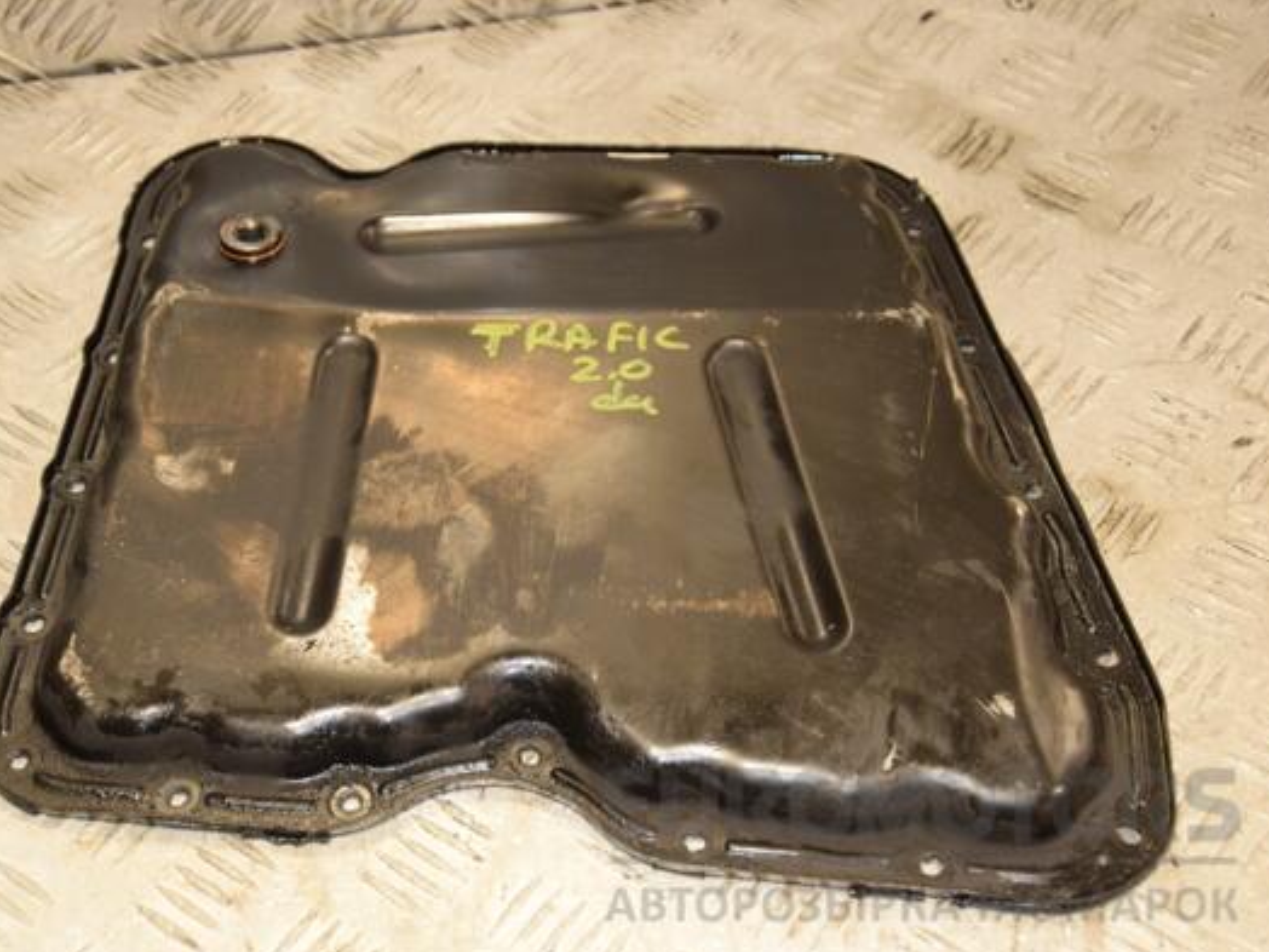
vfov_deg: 22.3
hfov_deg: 29.4
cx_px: 559
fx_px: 2420
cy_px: 482
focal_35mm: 66
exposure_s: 1/125
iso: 800
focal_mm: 40
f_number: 4.8
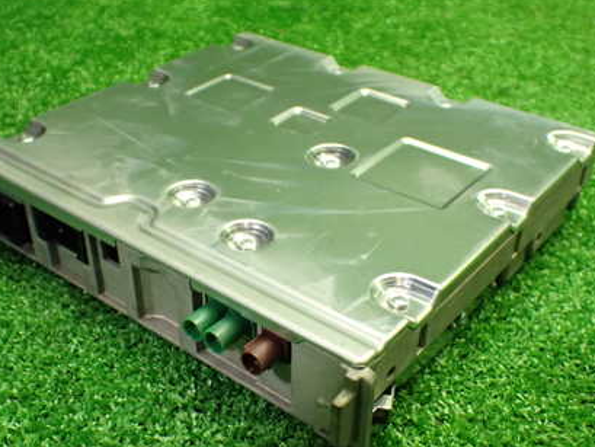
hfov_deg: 42.9
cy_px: 264
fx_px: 757
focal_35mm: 44
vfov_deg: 32.8
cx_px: 273
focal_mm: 5.4
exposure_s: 1/125
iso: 640
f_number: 2.3
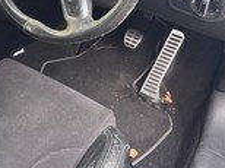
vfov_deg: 24.0
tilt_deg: -31.4
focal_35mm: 59
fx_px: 383
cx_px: 15
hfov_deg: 31.0
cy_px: 12
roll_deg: +1.4
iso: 125
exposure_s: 1/96
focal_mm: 5.96
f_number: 1.6
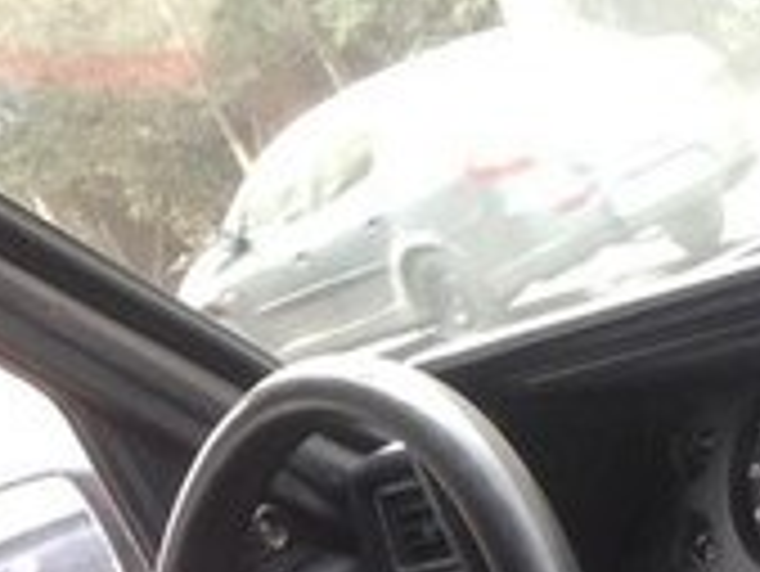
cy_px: 714
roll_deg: +20.2
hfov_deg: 13.8
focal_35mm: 129
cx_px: 1313
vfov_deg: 11.3
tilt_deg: -18.0
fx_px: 2834
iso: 64
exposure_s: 1/60
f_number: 2.4
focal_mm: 4.12
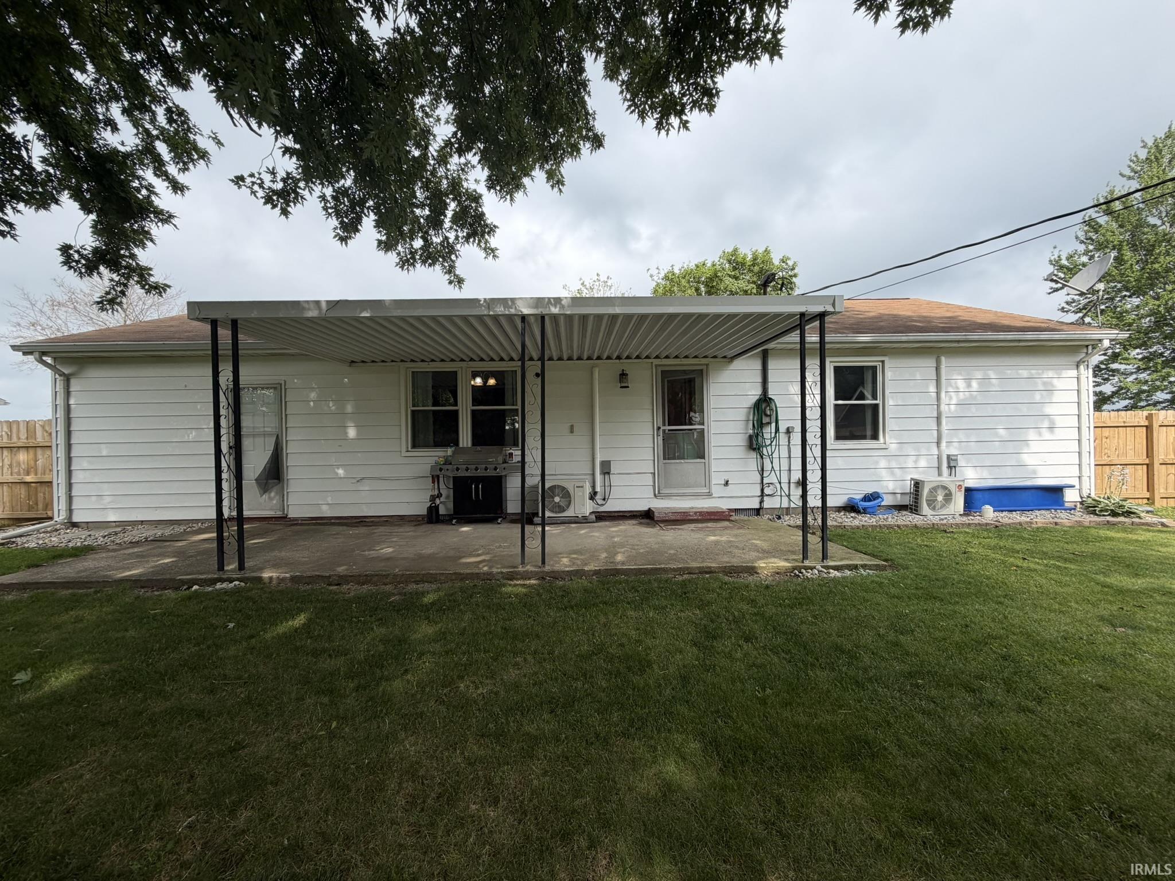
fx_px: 475
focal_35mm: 14
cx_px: 588
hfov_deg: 102.1
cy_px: 440
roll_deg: +1.4
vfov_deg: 85.7
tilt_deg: -0.6
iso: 32
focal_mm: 2.22
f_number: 2.2
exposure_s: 1/770
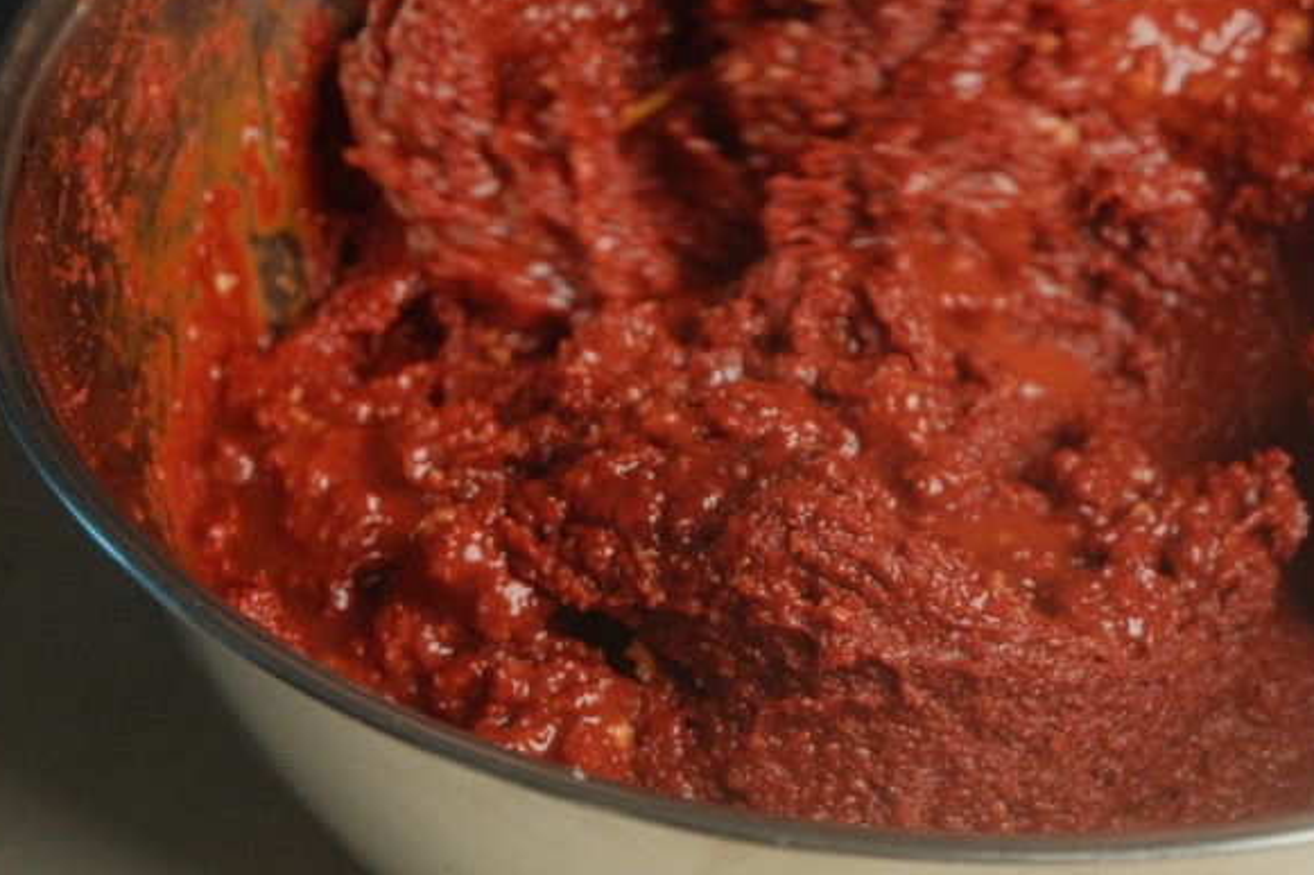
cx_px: 1072
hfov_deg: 21.6
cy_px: 280
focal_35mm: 93
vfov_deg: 14.7
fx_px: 3393
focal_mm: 29.9
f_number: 4
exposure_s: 1/125
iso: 1250
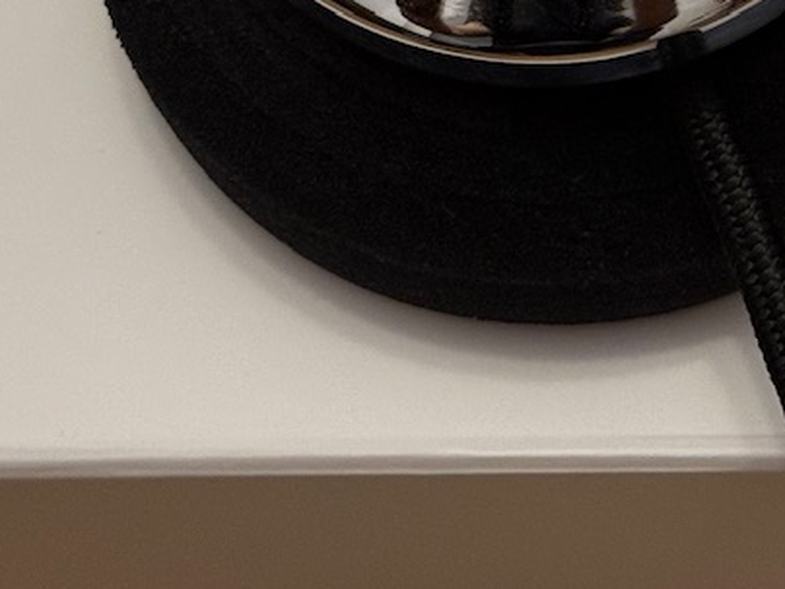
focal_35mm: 152
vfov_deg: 9.5
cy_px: -231
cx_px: 828
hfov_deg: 12.8
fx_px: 3447
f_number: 1.78
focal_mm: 6.76
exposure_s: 1/33
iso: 320
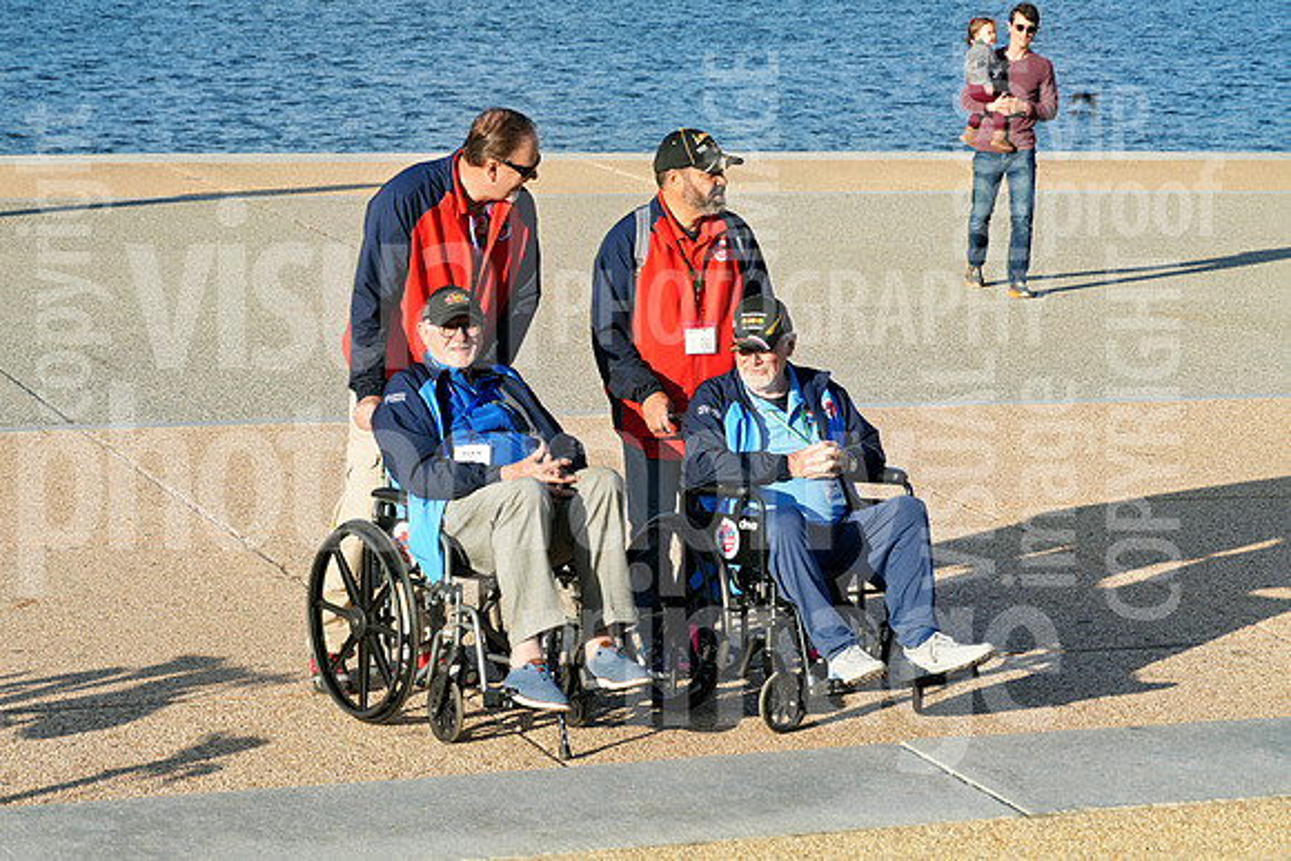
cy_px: 430
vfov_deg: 13.2
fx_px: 3712
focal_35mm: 104
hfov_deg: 19.7
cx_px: 646
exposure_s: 1/100
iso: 100
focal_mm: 69
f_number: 9
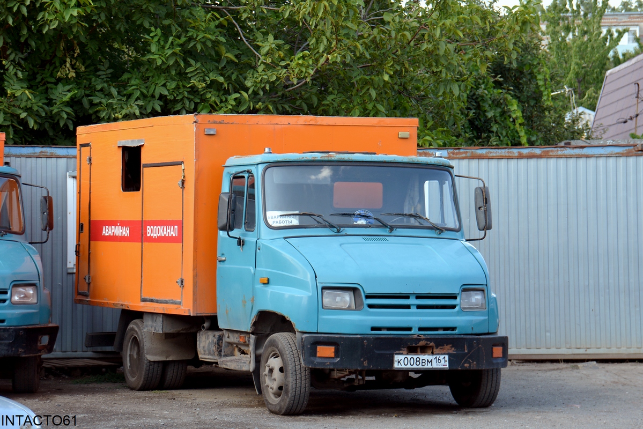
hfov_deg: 18.2
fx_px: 2010
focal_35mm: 112
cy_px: 214
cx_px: 322
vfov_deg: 12.2
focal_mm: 75
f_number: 6.3
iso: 200
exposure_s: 1/160
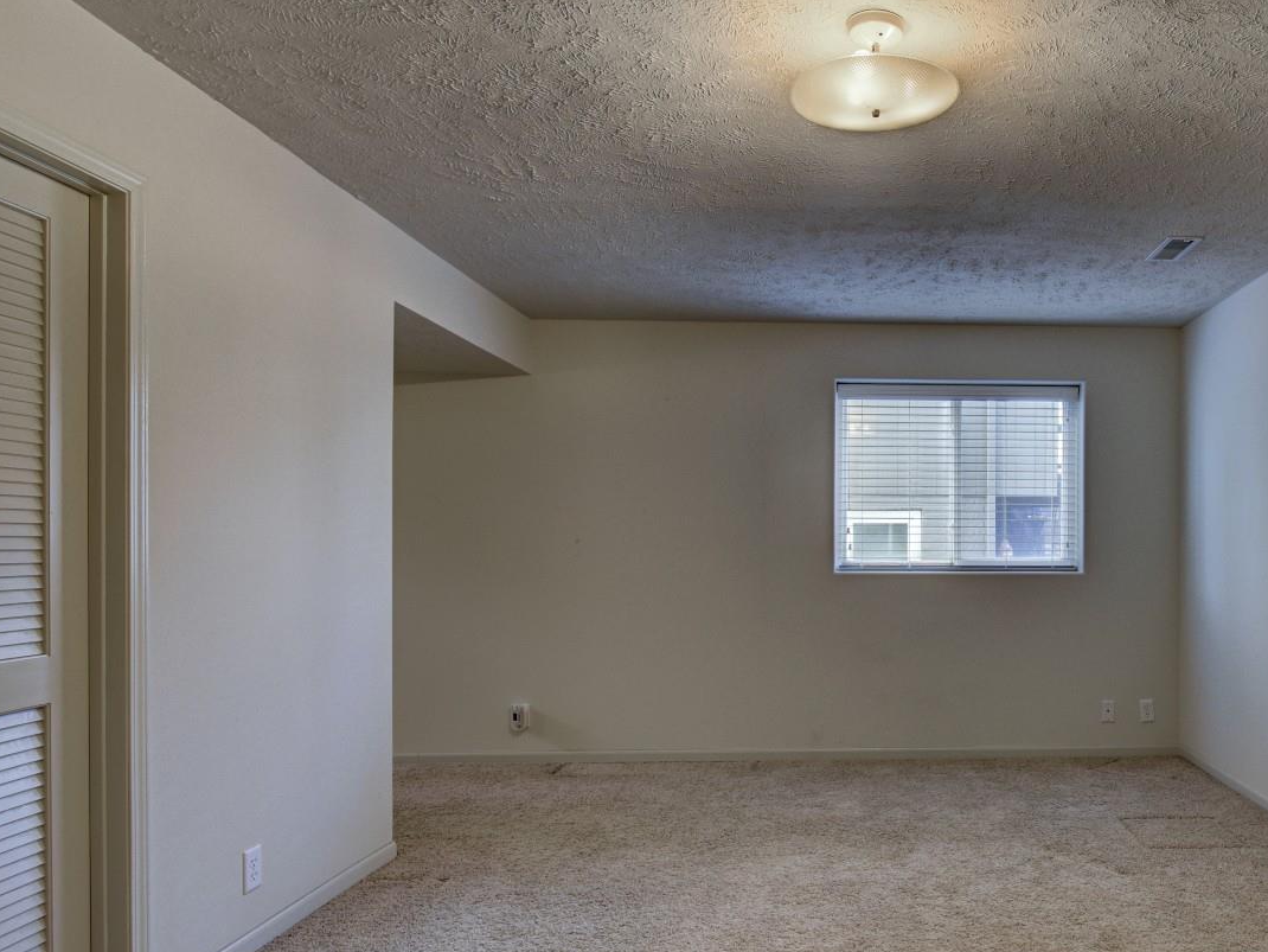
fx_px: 869
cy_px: 532
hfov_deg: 69.0
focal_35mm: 24
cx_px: 899
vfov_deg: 57.2
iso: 400
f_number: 8
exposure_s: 1/2.5
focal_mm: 11
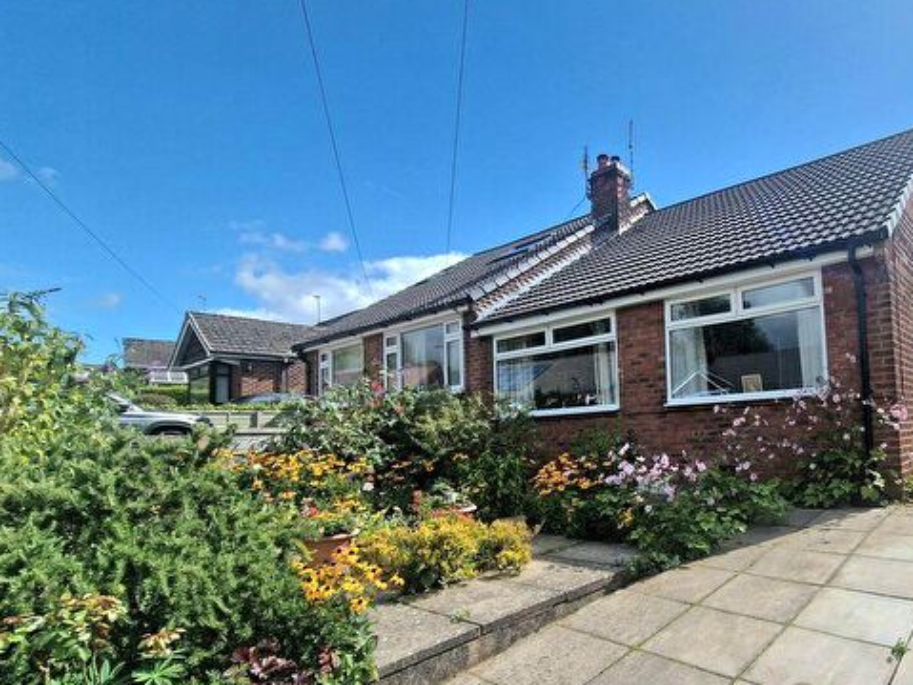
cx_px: 659
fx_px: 501
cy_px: 396
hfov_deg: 79.6
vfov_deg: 68.2
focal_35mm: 19
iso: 50
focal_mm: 2.2
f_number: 2.2
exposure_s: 1/5000
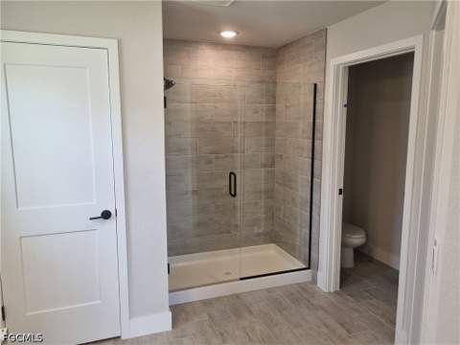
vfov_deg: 53.1
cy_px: 172
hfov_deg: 67.3
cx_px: 230
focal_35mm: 26
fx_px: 346
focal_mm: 5.4
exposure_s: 1/120
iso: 100
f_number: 1.8
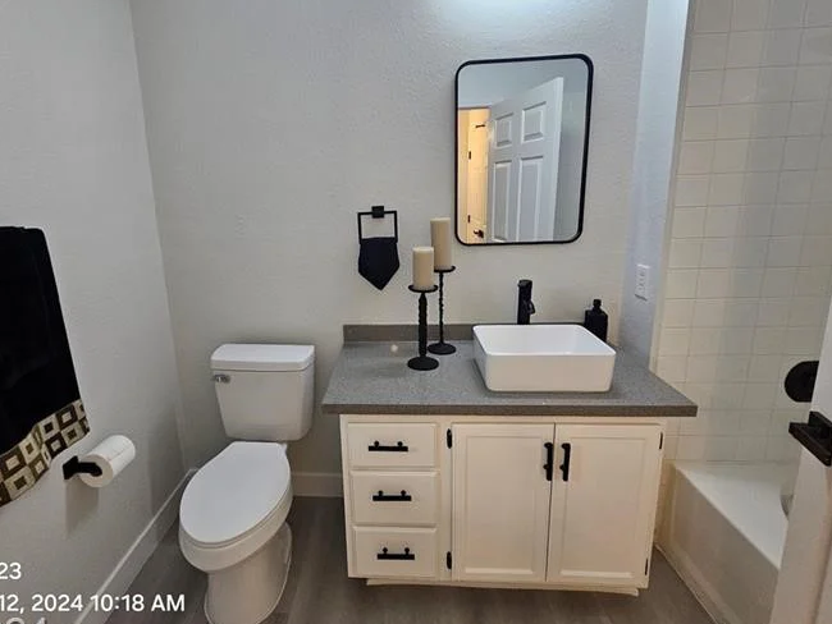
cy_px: 280
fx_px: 385
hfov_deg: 94.1
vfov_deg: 77.9
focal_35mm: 16
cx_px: 369
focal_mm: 2.2
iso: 320
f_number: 2.2
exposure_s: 1/60
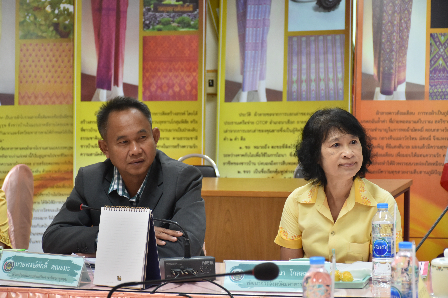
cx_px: 224
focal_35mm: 105
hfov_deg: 19.5
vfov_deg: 13.0
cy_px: 149
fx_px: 1307
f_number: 5
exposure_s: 1/50
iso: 800
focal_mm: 70
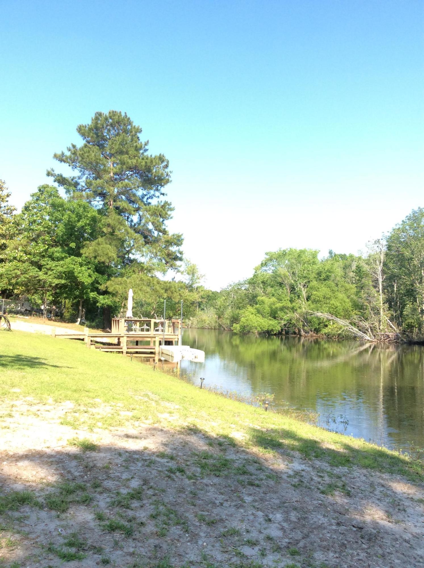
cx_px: 212
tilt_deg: +3.0
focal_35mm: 32
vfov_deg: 56.9
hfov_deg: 44.0
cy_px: 284
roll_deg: -2.1
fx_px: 524
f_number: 2.4
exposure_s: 1/440
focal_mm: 3.3
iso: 32
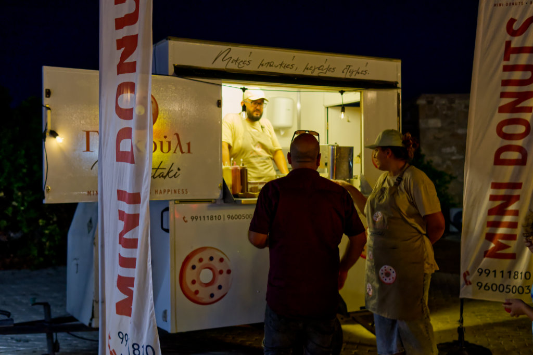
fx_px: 666
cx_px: 266
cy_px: 178
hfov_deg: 43.6
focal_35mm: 45
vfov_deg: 29.9
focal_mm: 30
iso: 1600
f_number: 2.2
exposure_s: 1/160
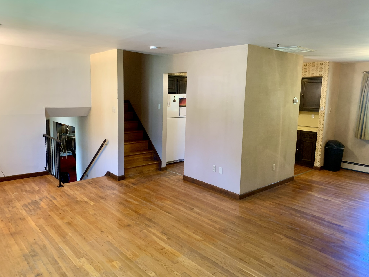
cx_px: 184
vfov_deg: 53.1
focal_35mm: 26
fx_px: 277
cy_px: 138
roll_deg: -1.2
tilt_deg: -8.9
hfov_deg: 67.3
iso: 200
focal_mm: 4.25
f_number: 1.8
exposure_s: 1/60
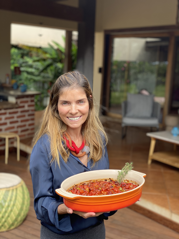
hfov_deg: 28.0
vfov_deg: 36.8
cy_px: 120
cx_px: 90
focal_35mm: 52
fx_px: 359
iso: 20
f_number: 2
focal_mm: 6
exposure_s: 1/786
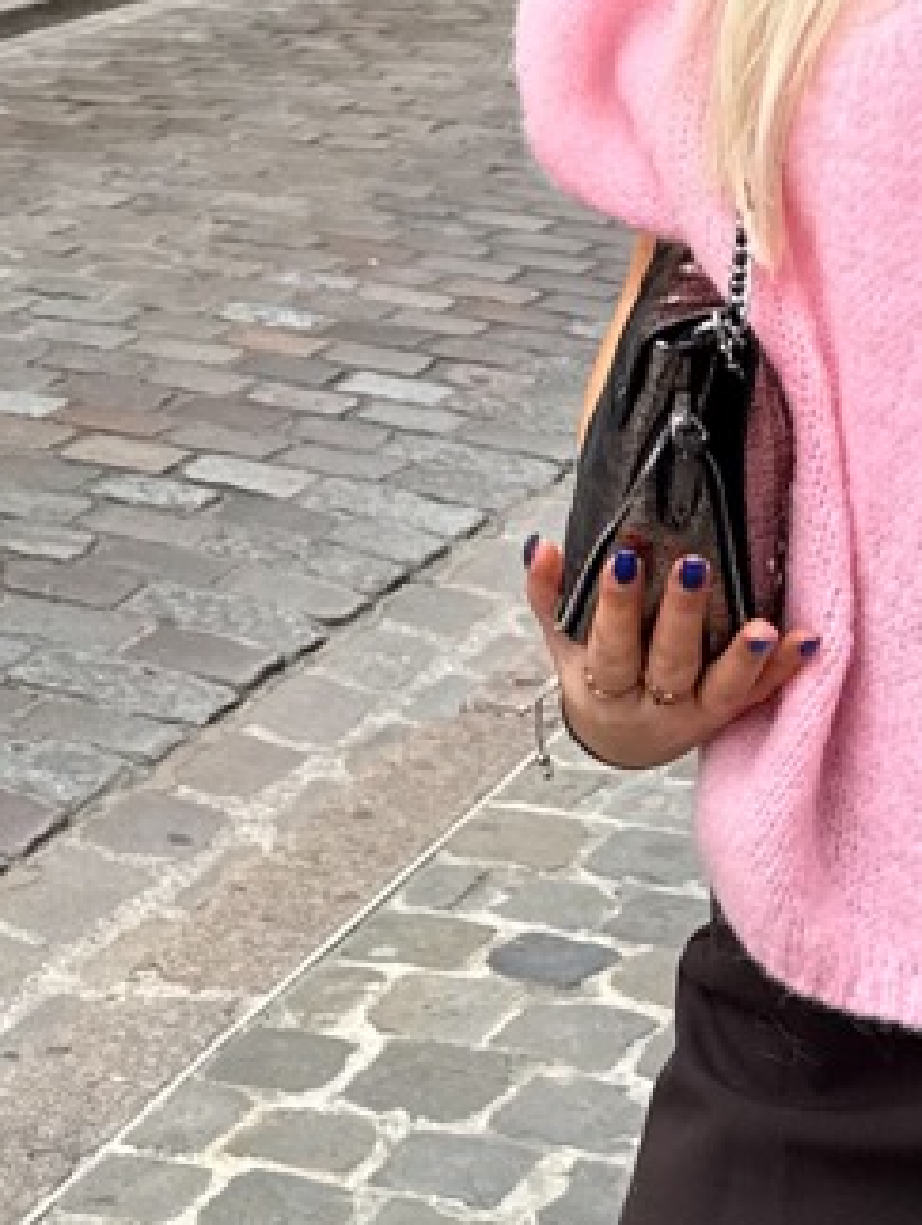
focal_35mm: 95
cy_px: -148
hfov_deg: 15.6
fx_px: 3367
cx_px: 440
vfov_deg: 19.7
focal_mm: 6.76
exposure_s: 1/121
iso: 80
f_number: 1.78
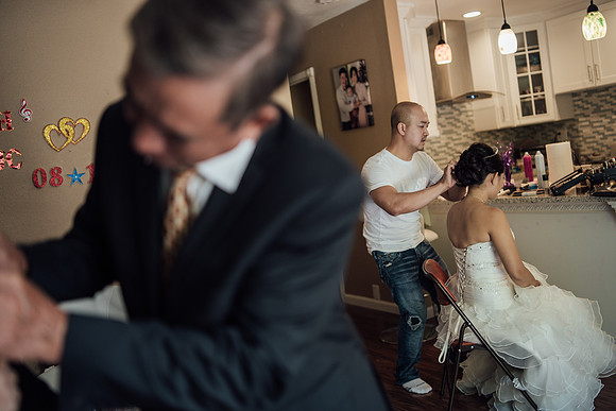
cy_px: 206
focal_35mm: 35
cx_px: 308
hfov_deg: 54.4
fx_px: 599
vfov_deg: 37.9
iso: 400
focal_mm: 35
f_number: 1.4
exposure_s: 1/400
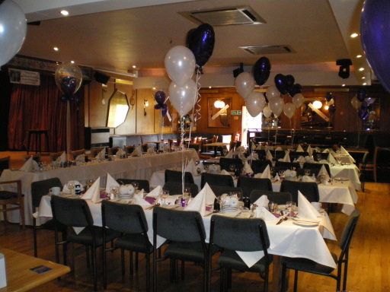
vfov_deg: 39.7
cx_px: 195
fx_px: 406
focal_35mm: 36
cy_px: 146
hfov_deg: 51.4
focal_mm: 6.3
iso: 800
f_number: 3.1
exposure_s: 1/50
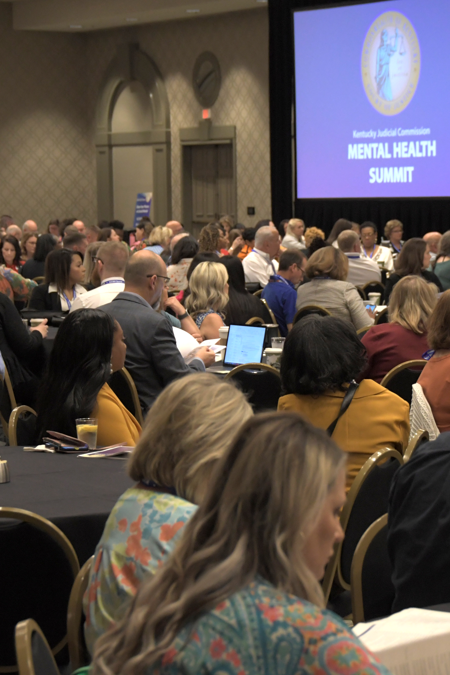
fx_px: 2325
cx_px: 255
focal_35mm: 124
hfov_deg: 11.1
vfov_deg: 16.5
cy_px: 340
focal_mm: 55
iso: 2000
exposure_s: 1/125
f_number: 5.6
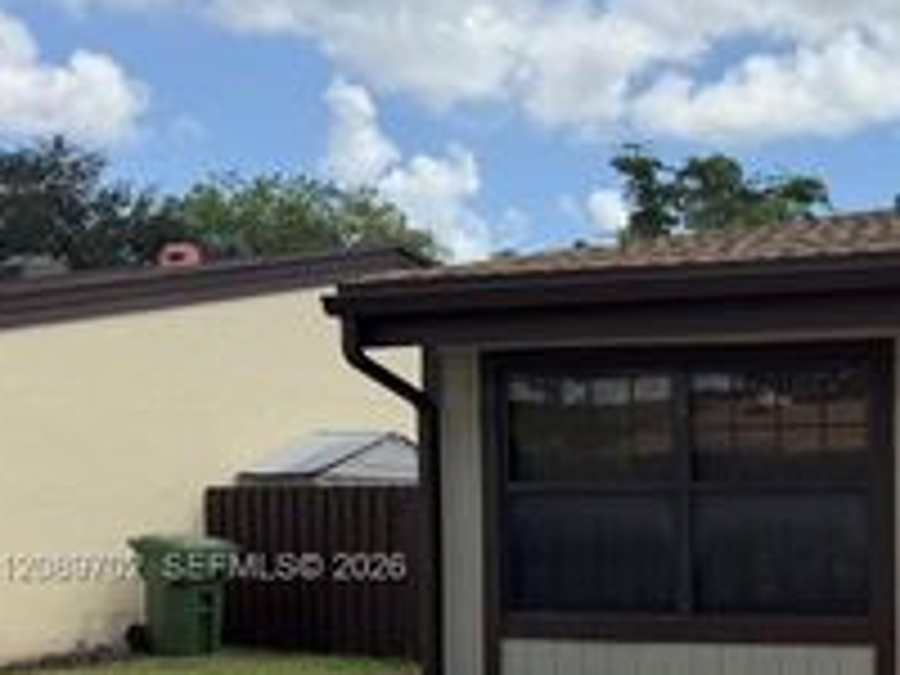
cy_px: 569
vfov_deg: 23.9
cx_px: 1094
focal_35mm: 60
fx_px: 1560
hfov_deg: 28.0
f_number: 1.78
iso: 100
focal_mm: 6.76
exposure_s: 1/4167
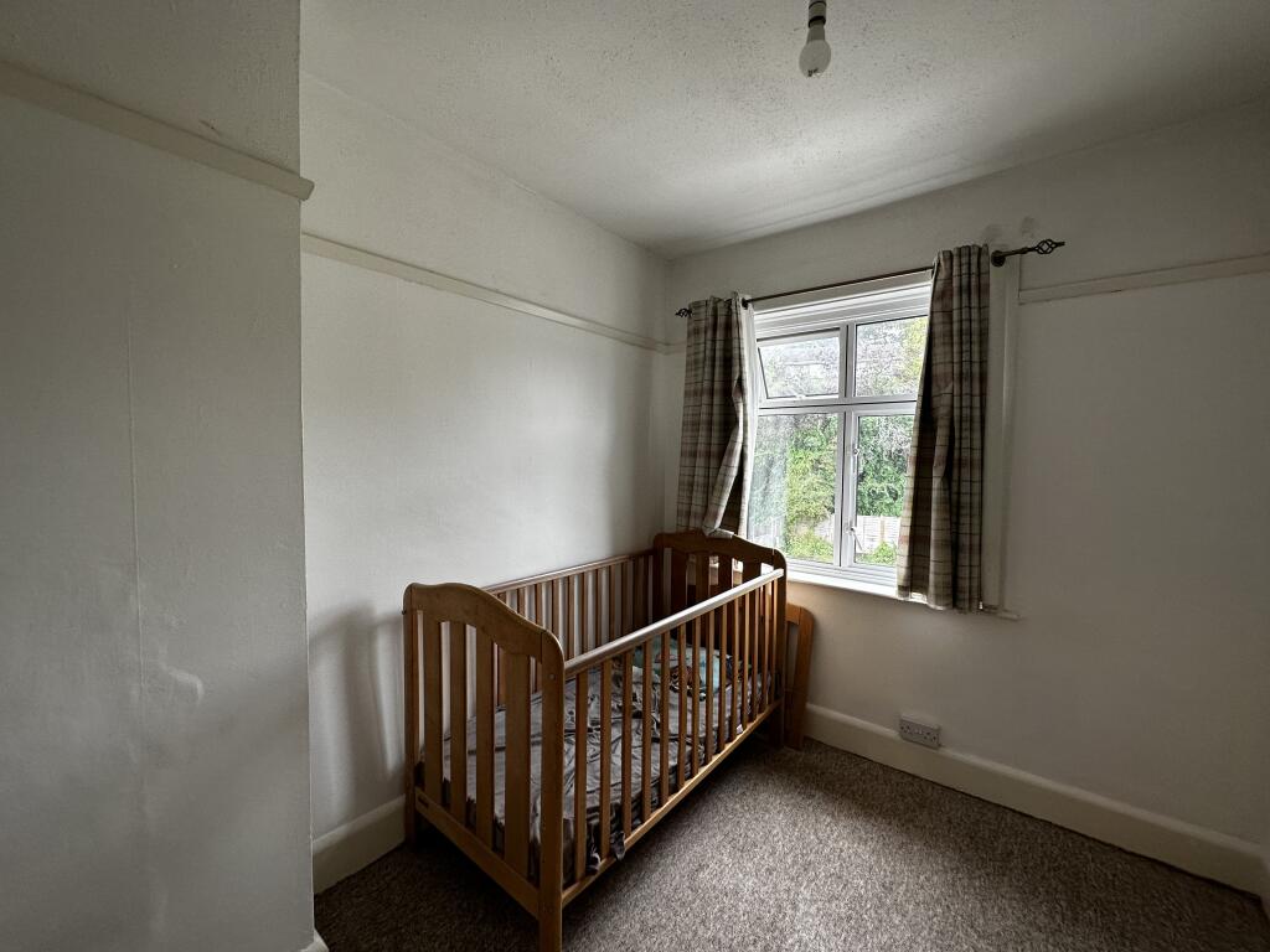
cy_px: 476
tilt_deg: -3.3
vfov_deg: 85.7
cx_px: 635
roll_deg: -0.8
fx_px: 514
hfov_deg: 102.1
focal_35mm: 14
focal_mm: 2.22
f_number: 2.2
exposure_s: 1/100
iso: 125
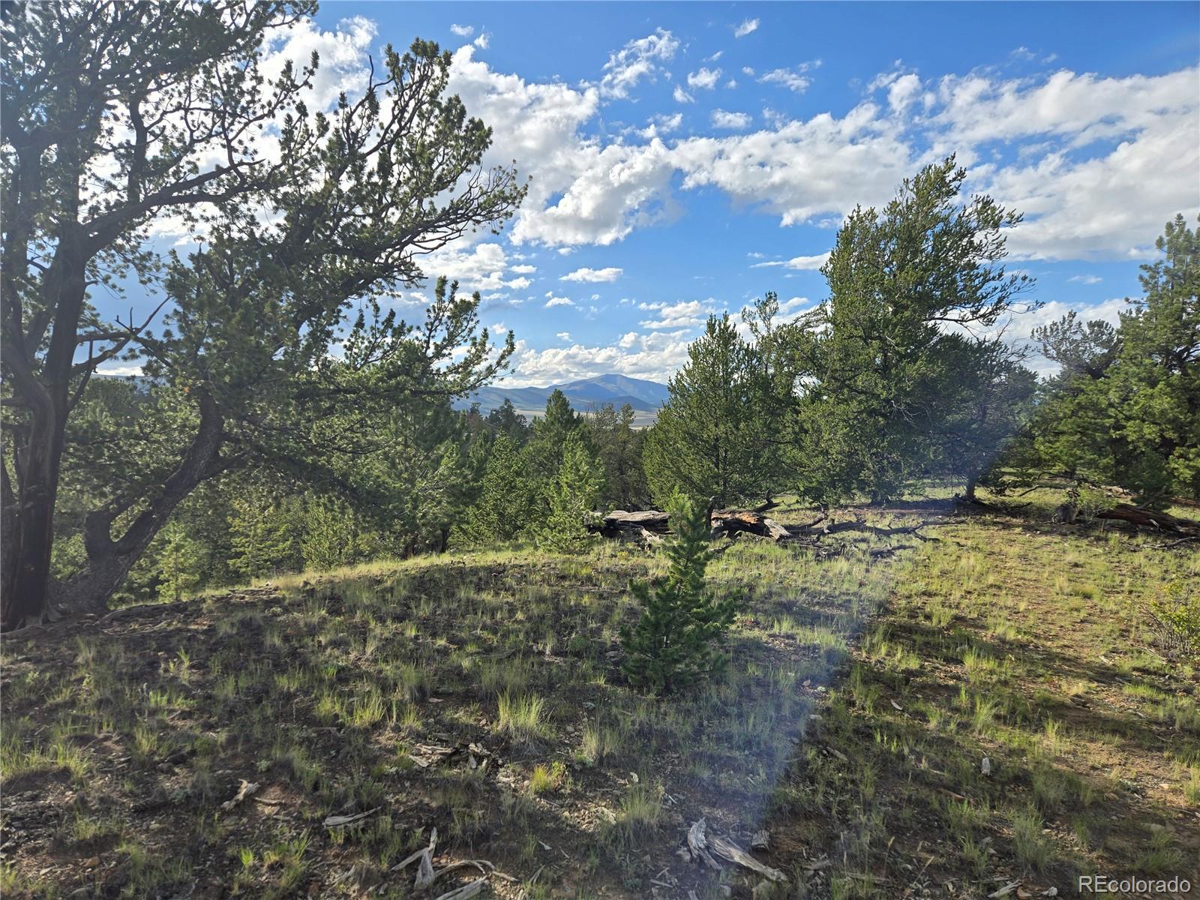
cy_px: 450
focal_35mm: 23
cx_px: 600
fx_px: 797
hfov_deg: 73.9
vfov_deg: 58.9
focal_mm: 5.4
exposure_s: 1/1765
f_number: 1.8
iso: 25
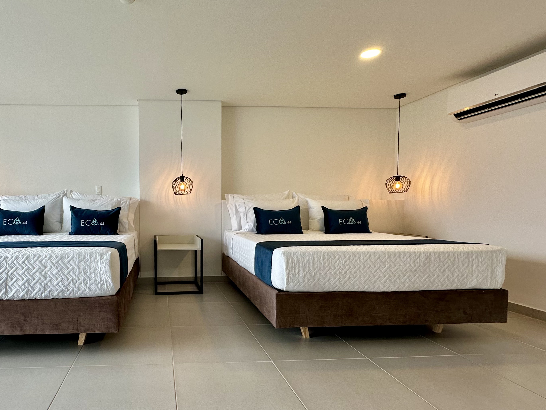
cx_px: 176
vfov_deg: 68.6
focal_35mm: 19
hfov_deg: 81.5
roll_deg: -1.6
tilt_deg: -2.8
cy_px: 223
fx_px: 300
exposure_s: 1/120
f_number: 2.2
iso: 100
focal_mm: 2.22
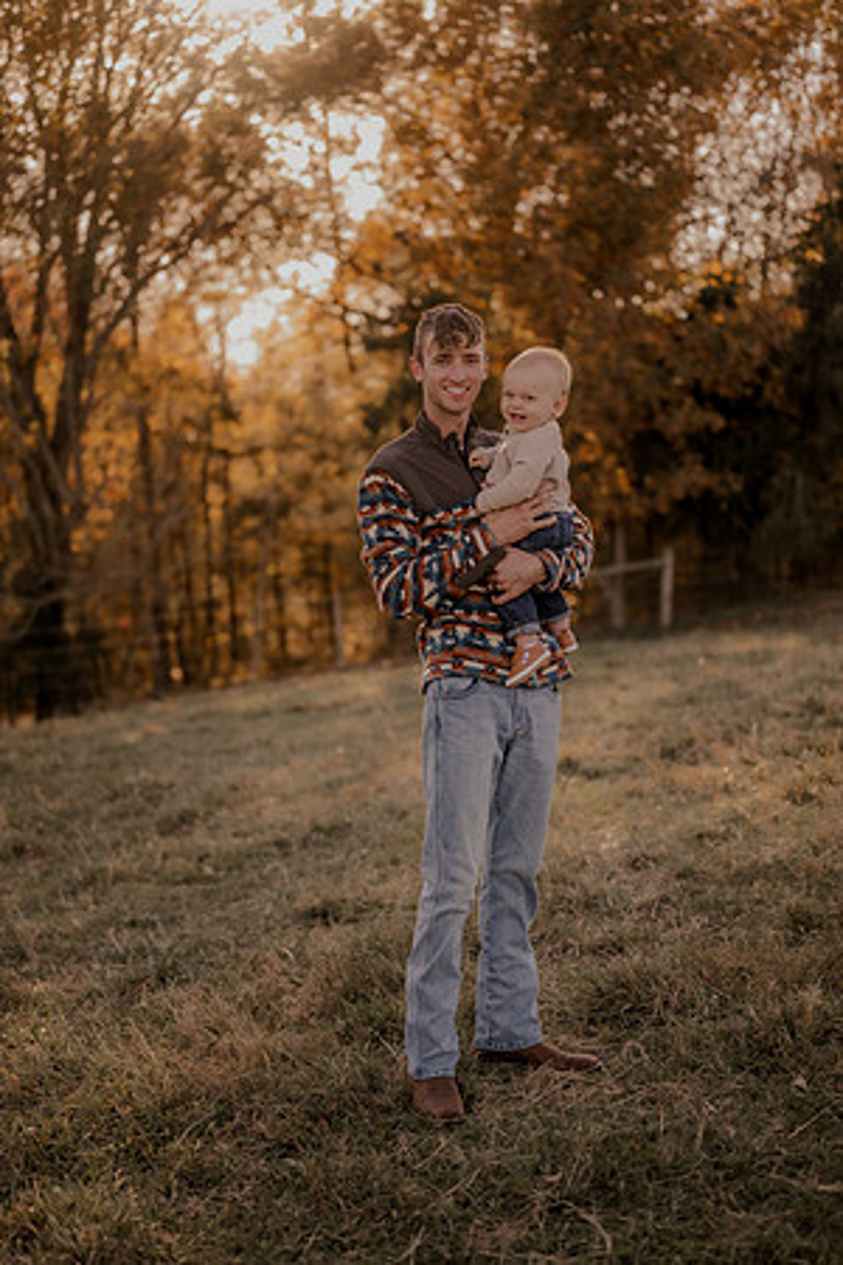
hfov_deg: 27.0
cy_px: 632
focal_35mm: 50
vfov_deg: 39.6
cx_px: 422
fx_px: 1756
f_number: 1.8
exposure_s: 1/1250
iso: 250
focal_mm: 50
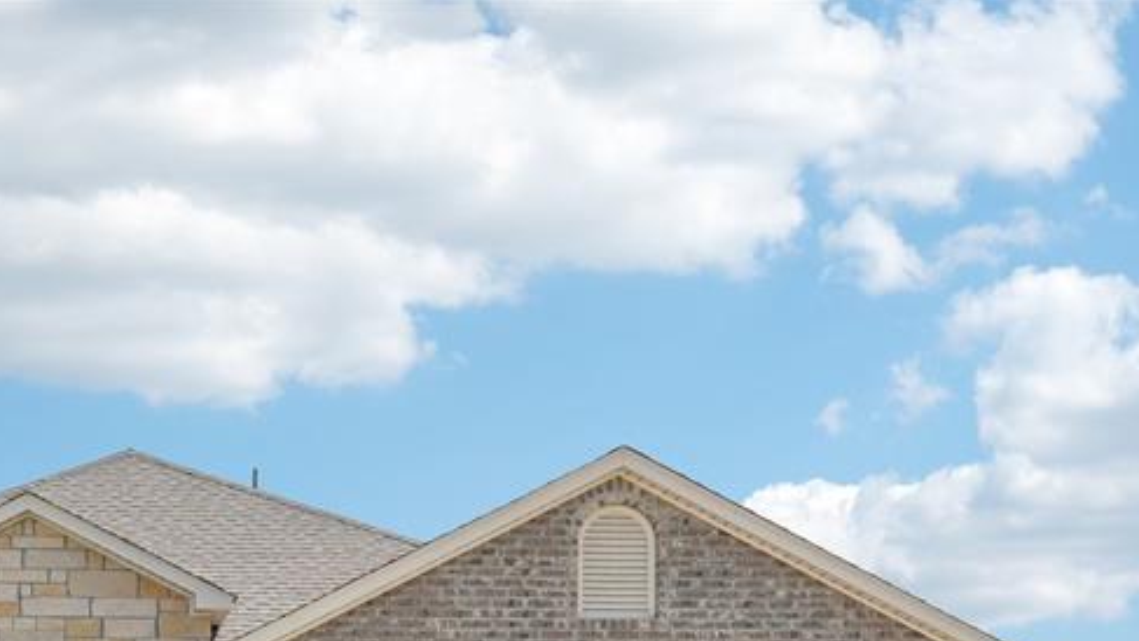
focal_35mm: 77
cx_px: 172
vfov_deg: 15.1
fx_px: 2326
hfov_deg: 26.8
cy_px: 793
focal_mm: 35
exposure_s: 1/320
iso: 100
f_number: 8
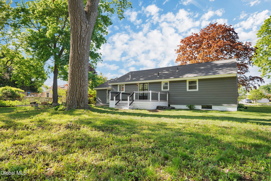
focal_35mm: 20
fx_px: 151
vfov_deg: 61.9
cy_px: 90
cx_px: 136
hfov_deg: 84.0
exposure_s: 1/800
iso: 250
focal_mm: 20
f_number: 4.5
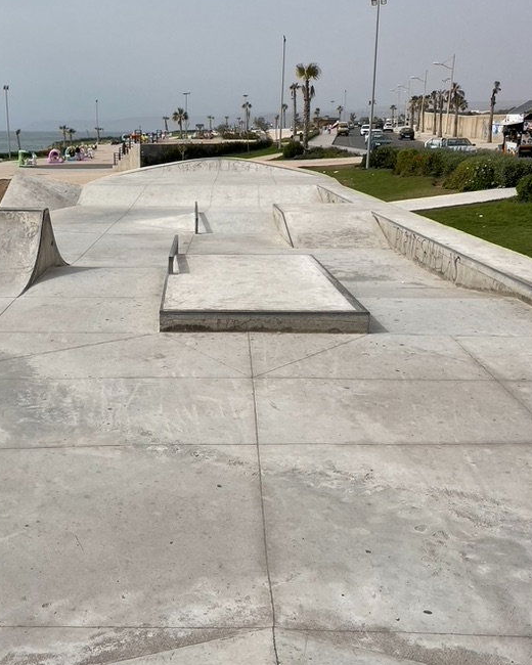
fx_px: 787
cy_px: 374
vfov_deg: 45.7
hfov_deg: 36.9
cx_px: 169
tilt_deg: -17.8
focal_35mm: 40
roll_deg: +0.6
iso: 32
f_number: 1.6
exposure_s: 1/6494
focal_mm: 4.2
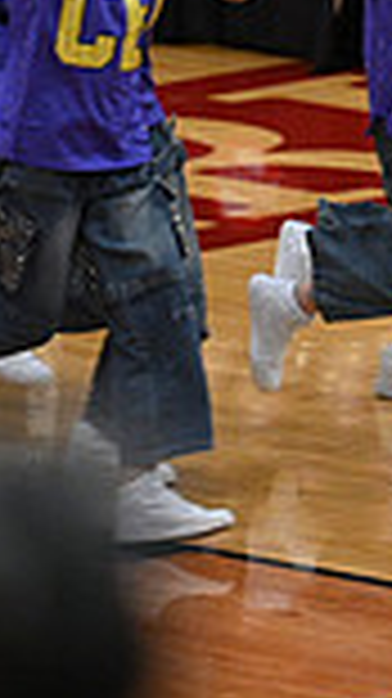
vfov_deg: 4.1
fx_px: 9810
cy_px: 38
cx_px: 1262
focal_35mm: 530
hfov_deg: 2.3
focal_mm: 135
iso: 4000
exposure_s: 1/400
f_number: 3.5
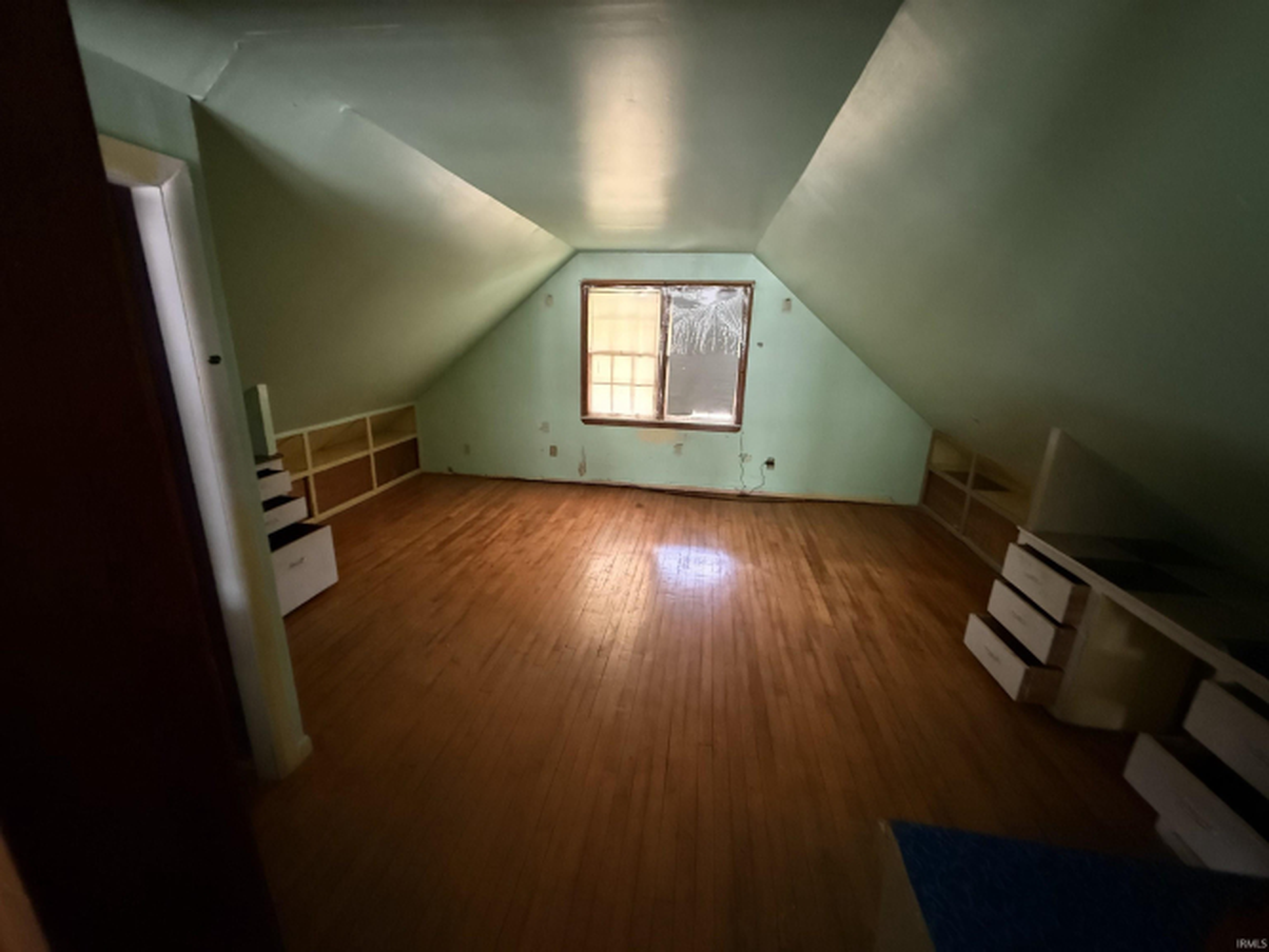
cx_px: 634
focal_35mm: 14
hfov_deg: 102.1
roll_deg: -2.2
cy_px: 476
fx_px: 513
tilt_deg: -14.4
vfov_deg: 85.7
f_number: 2.2
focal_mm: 2.22
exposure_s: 1/40
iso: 1600
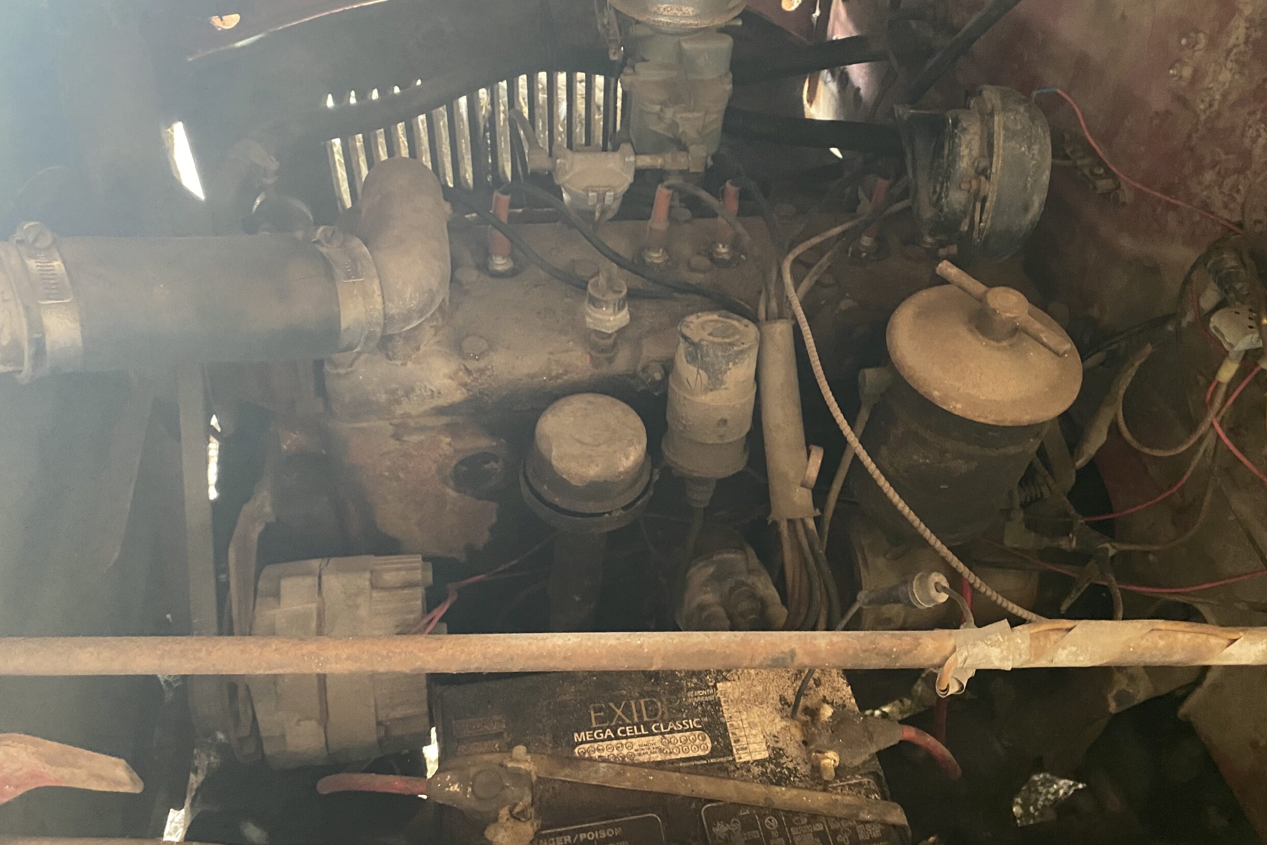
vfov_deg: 46.4
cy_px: 416
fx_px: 985
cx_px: 635
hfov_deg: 65.5
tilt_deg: -45.0
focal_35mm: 28
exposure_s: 1/30
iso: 800
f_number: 1.8
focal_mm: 4.25
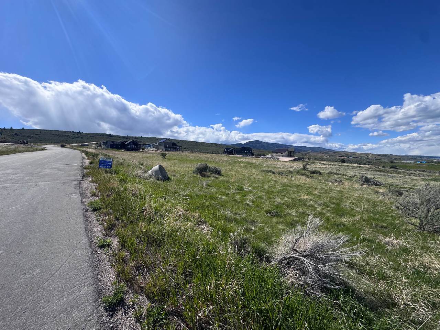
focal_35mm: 14
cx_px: 220
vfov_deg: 85.7
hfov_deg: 102.1
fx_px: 178
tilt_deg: -2.6
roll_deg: +0.3
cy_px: 165
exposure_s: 1/2985
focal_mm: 2.22
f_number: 2.2
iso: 50
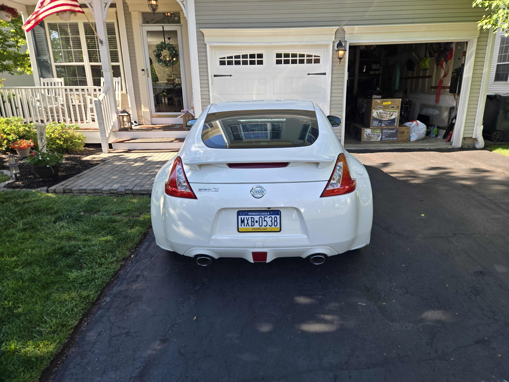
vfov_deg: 58.9
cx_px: 254
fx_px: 338
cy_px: 191
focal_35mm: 23
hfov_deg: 73.9
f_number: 1.8
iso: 80
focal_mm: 5.4
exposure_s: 1/694
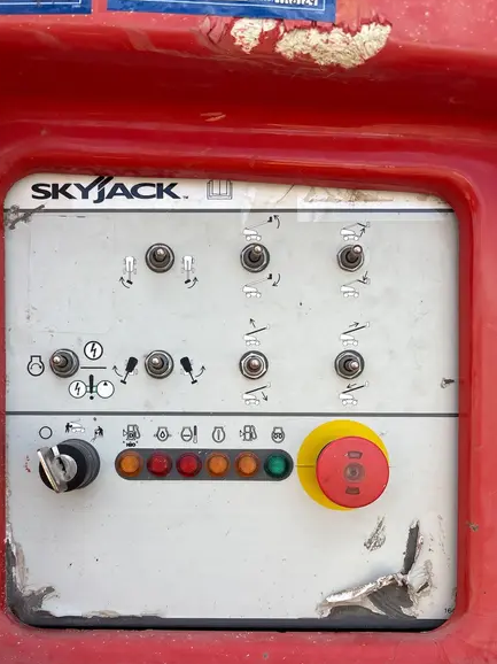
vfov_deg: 54.8
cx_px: 207
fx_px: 632
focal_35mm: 33
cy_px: 411
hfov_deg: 42.8
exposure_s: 1/1239
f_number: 1.6
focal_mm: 5.96
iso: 50
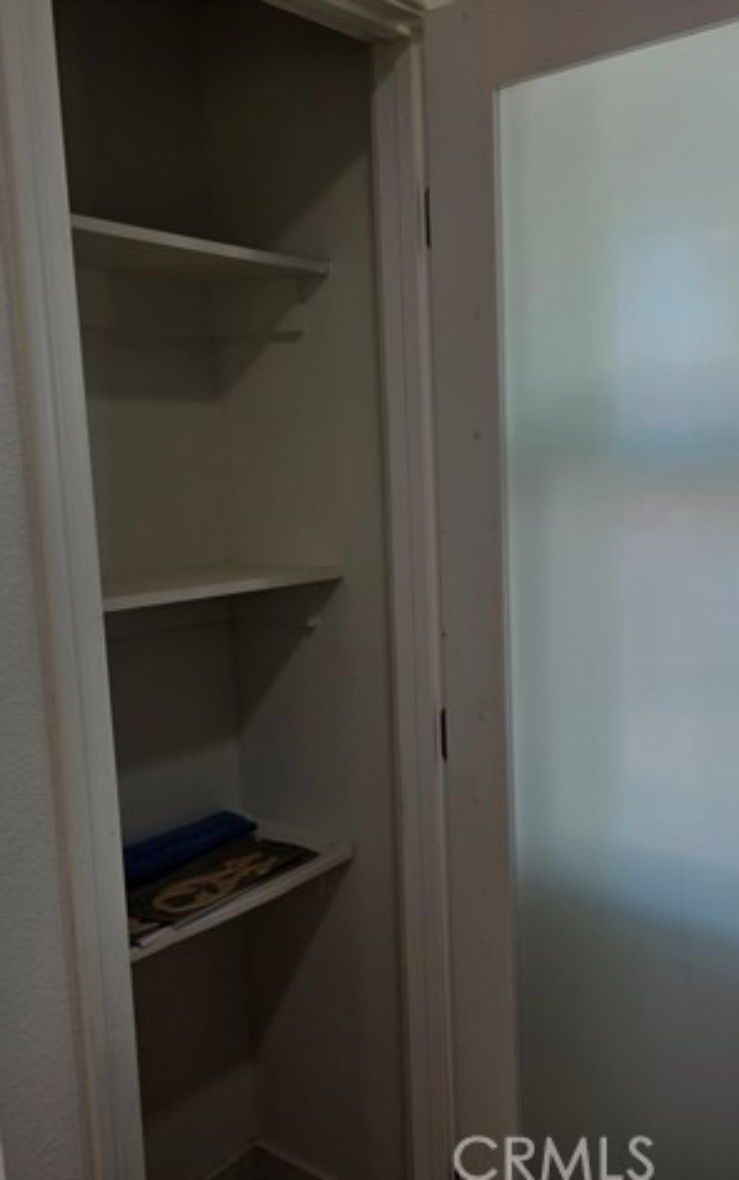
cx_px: 434
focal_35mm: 33
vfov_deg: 58.1
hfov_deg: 38.2
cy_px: 596
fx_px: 1062
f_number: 1.7
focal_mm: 6.3
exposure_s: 1/120
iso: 12
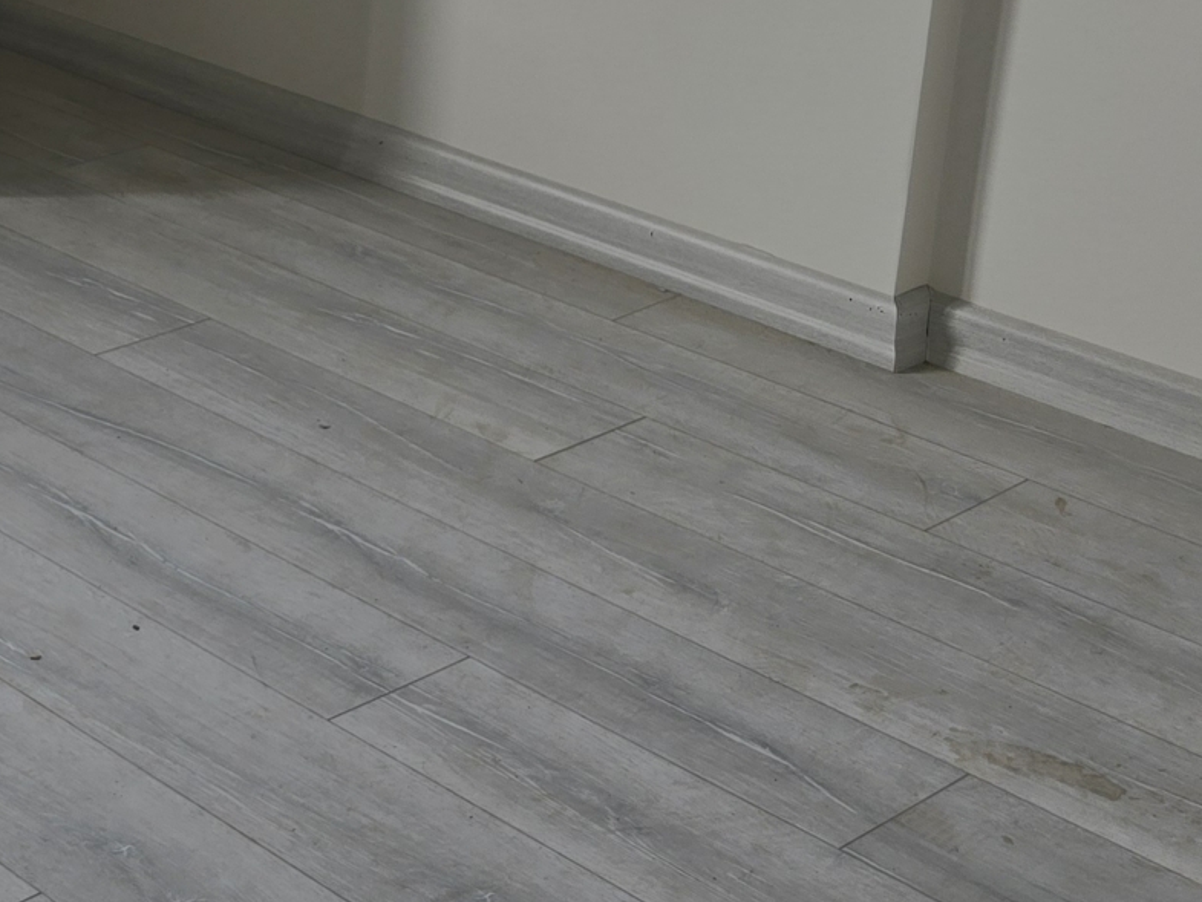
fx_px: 2605
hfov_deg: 21.9
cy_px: -144
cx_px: -563
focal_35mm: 75
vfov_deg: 18.7
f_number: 1.7
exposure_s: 1/180
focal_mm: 6.3
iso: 32
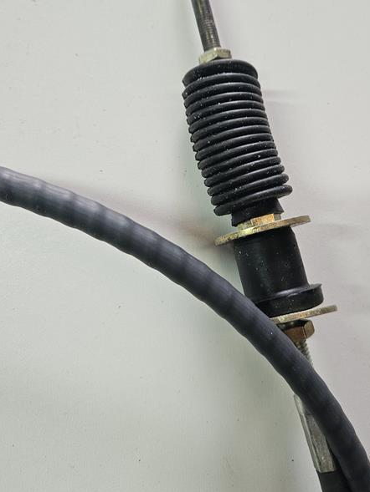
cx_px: 234
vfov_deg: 59.5
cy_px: 200
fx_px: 427
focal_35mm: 30
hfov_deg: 46.4
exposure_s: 1/142
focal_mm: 5.4
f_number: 1.8
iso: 250
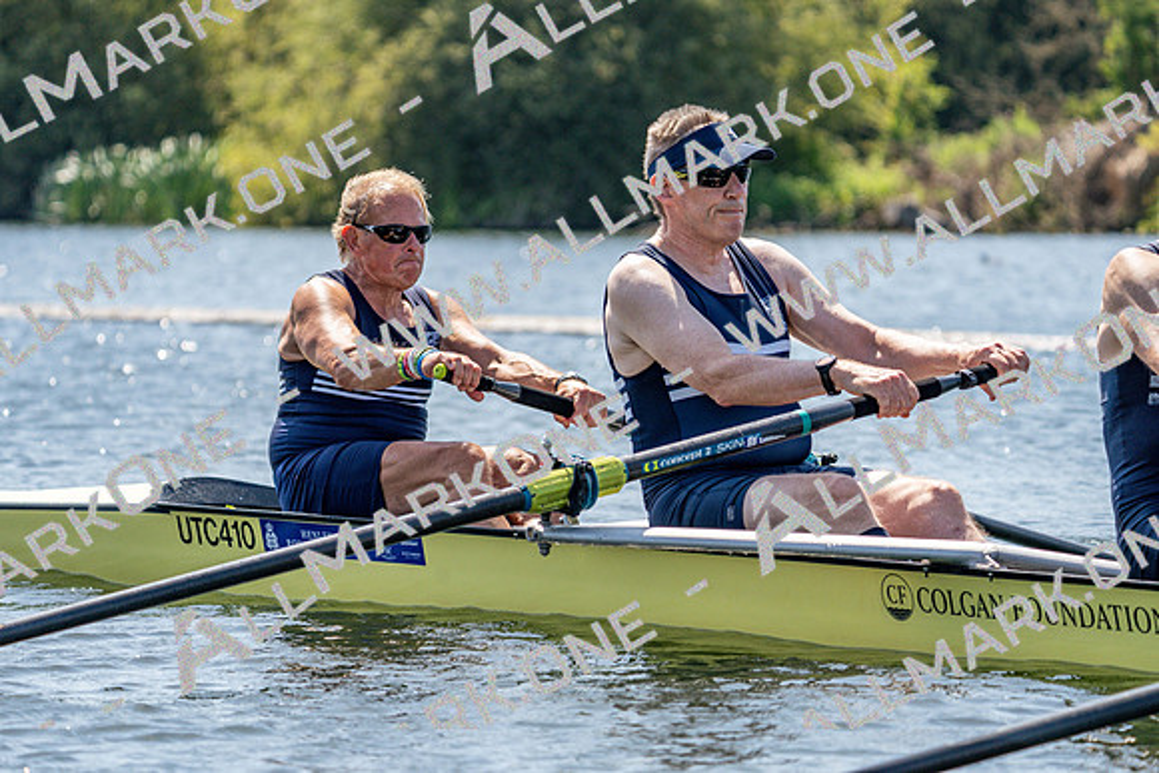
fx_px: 6440
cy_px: 386
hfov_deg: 10.3
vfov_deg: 6.9
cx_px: 580
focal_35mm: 200
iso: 400
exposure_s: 1/2000
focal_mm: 200
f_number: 5.6
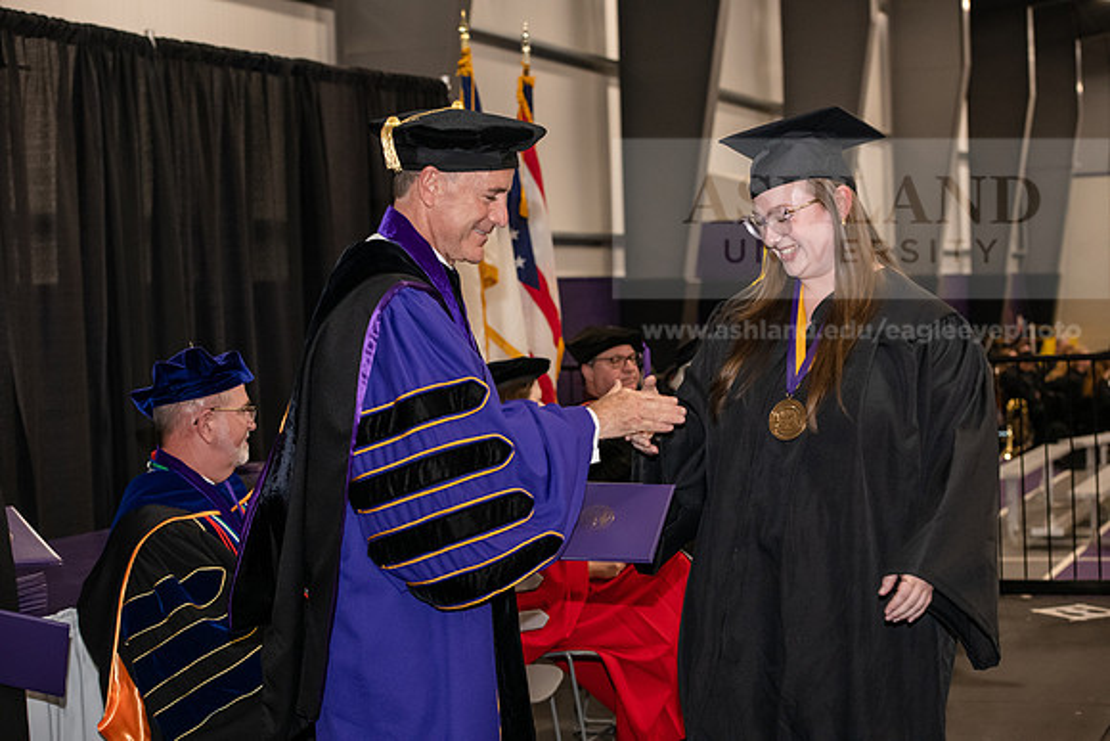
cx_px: 555
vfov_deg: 19.5
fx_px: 2159
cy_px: 370
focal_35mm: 70
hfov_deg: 28.8
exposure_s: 1/200
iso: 2500
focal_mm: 70
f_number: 5
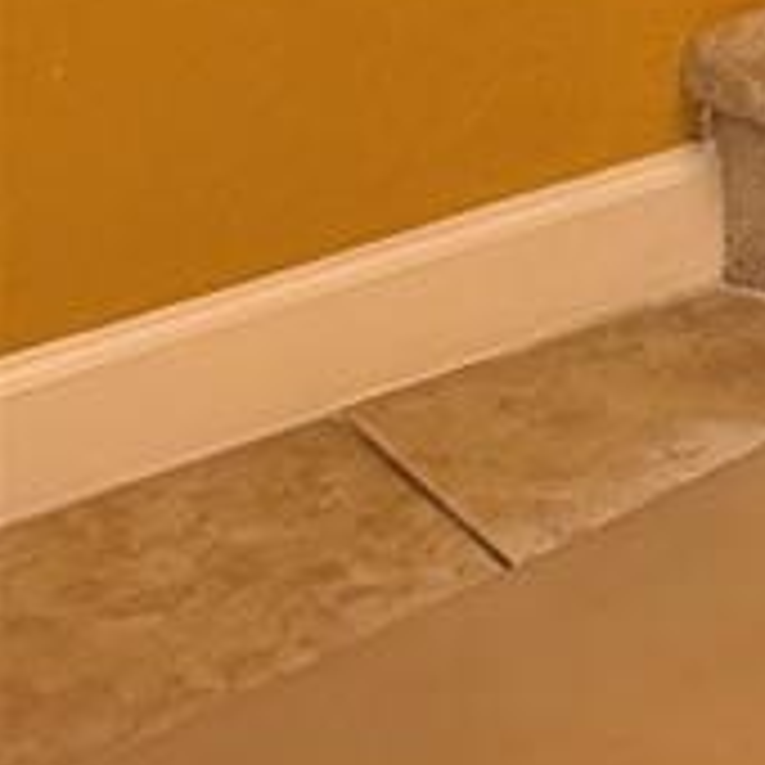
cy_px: -1323
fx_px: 3750
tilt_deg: -3.2
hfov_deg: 9.8
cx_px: 2020
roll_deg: -1.9
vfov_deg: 9.7
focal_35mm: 150
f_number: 1.78
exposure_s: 1/60
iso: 250
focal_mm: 6.76
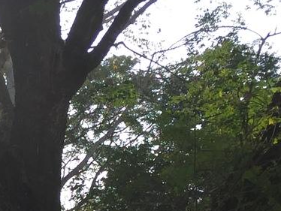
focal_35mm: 124
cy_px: 372
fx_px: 1007
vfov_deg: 11.2
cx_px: -91
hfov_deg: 15.1
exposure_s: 1/549
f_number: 2.2
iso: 32
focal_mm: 4.15
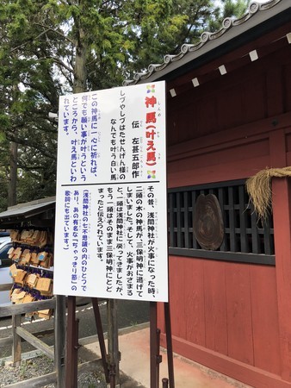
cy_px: 194
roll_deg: -1.8
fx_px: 314
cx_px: 146
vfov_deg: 63.4
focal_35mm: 28
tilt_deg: +4.6
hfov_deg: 49.8
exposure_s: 1/222
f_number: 1.8
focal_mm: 3.99
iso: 20
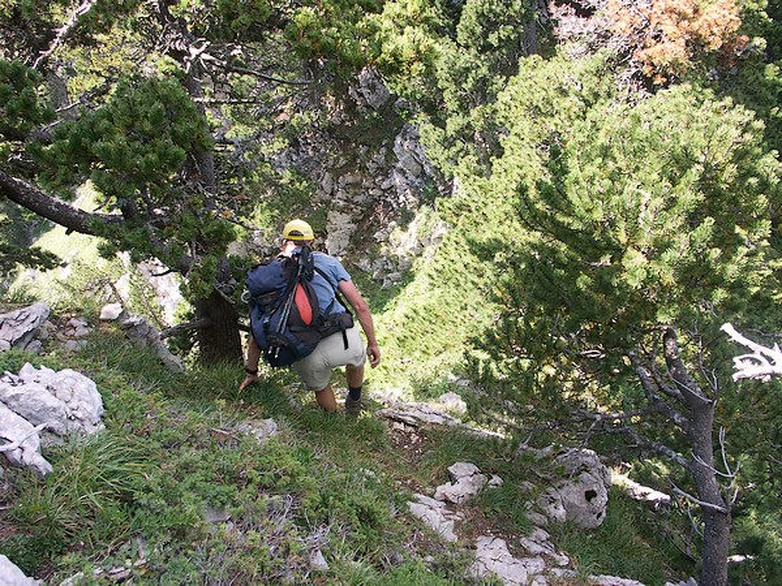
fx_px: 655
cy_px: 293
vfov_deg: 48.2
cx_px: 391
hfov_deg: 61.7
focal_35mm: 29
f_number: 5.6
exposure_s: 1/60
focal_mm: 7.49
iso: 64
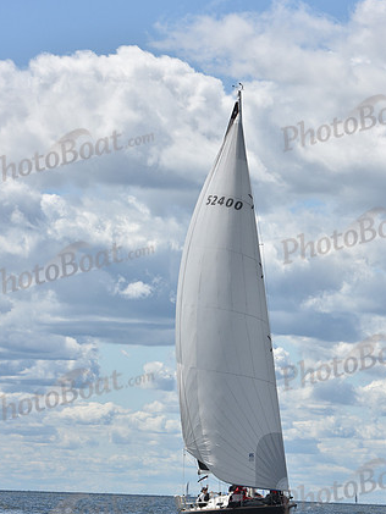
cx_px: 218
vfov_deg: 10.3
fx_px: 2853
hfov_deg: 7.7
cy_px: 314
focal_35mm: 192
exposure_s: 1/800
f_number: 11
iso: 250
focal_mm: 145
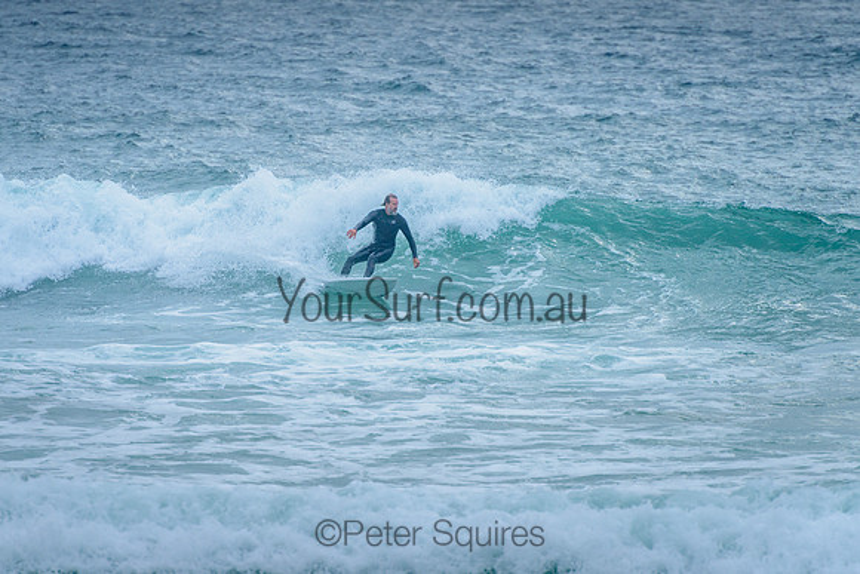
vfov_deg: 2.8
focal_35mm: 490
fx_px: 11711
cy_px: 236
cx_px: 381
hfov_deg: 4.2
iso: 500
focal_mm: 400
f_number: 7.1
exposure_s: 1/1600
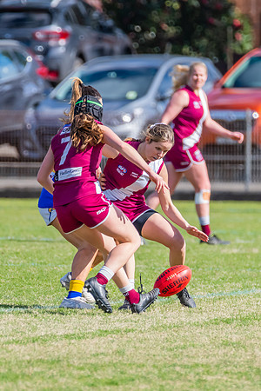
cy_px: 230
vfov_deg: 2.1
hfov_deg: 1.4
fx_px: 10938
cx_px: 171
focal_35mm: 1006
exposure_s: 1/1600
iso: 800
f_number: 8
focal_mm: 500
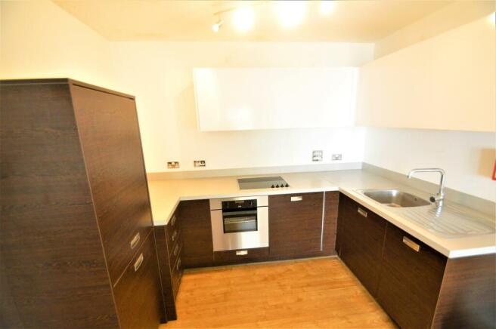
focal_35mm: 15
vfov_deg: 77.2
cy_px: 164
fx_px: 206
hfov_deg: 100.4
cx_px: 248
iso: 2000
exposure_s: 1/60
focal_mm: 10
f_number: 3.5
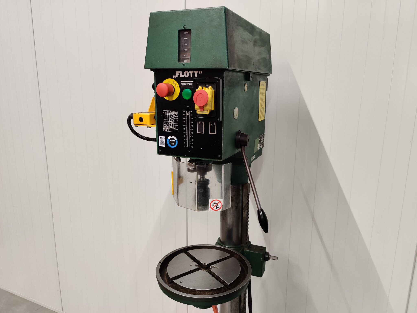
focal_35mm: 27
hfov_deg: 65.3
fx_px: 325
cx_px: 208
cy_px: 156
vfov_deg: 51.4
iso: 800
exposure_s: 1/50
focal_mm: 4.75
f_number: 1.65
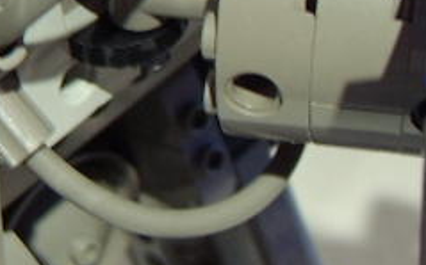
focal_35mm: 88
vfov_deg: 14.4
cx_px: 294
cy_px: -41
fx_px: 1021
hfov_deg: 23.4
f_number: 2.7
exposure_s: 1/5
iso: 100
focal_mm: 8.13
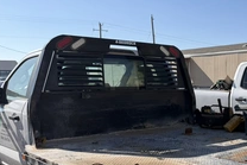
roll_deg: +0.4
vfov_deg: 27.7
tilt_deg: -4.7
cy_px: 126
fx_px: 330
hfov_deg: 37.9
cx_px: 229
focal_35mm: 48
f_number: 1.78
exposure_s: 1/4405
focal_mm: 6.76
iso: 80
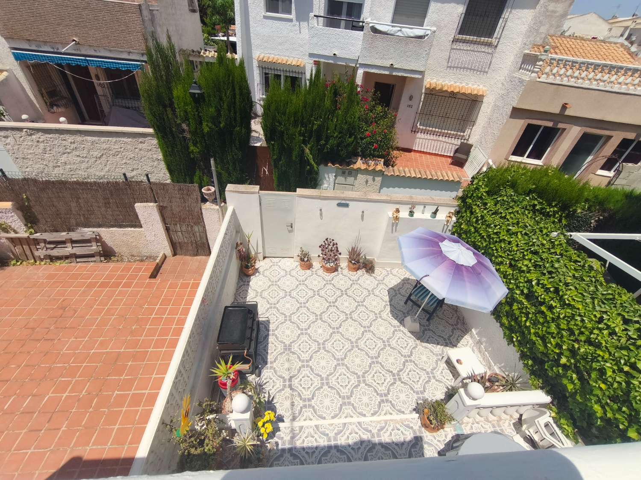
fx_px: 278
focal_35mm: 15
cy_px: 240
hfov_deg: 98.2
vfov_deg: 81.7
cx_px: 320
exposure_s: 1/2506
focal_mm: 1.91
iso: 50
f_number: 2.2
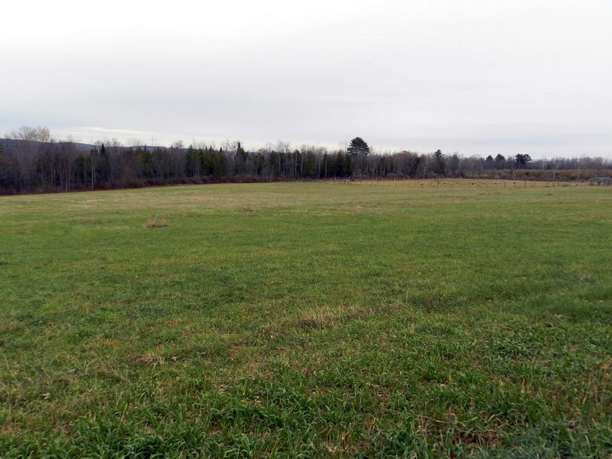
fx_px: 513
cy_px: 234
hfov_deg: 61.7
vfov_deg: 48.2
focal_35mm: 29
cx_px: 309
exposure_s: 1/400
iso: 160
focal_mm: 5
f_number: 3.6
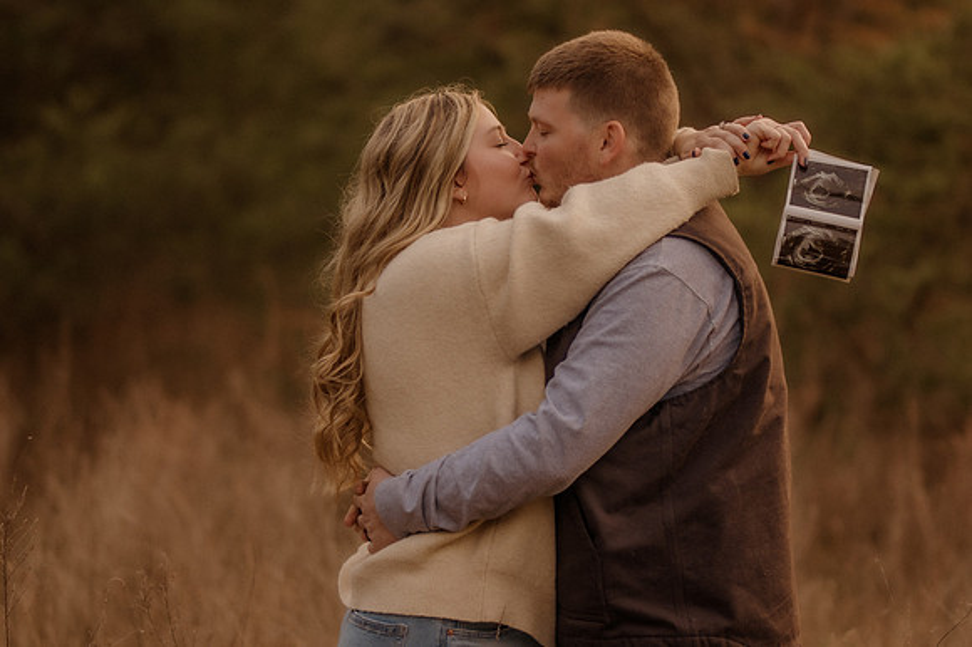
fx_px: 3427
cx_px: 486
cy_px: 324
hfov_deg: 16.1
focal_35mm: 127
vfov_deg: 10.8
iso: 320
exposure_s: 1/1000
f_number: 1.4
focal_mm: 85
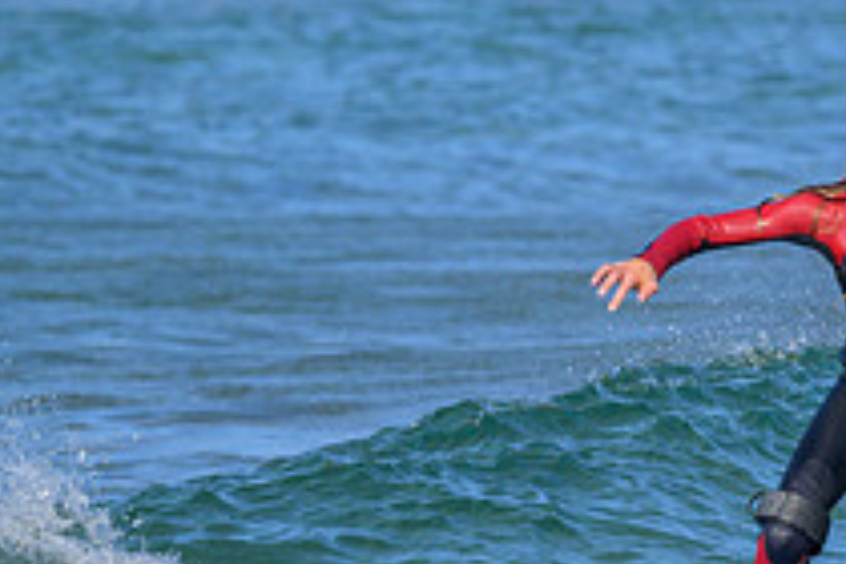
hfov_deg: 1.8
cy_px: 557
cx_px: 1118
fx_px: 27281
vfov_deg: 1.2
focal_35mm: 1161
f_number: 7.1
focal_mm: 330
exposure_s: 1/1600
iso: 250
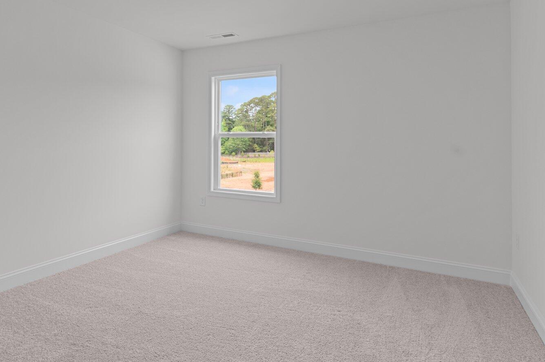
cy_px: 124
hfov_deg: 75.3
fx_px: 348
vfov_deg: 54.0
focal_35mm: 23
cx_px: 219
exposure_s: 1/13
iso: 400
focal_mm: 15
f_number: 6.3
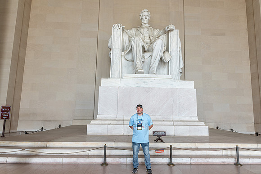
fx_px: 190
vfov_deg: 49.2
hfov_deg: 68.9
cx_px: 140
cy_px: 84
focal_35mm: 26
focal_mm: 24
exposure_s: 1/125
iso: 500
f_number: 5.6
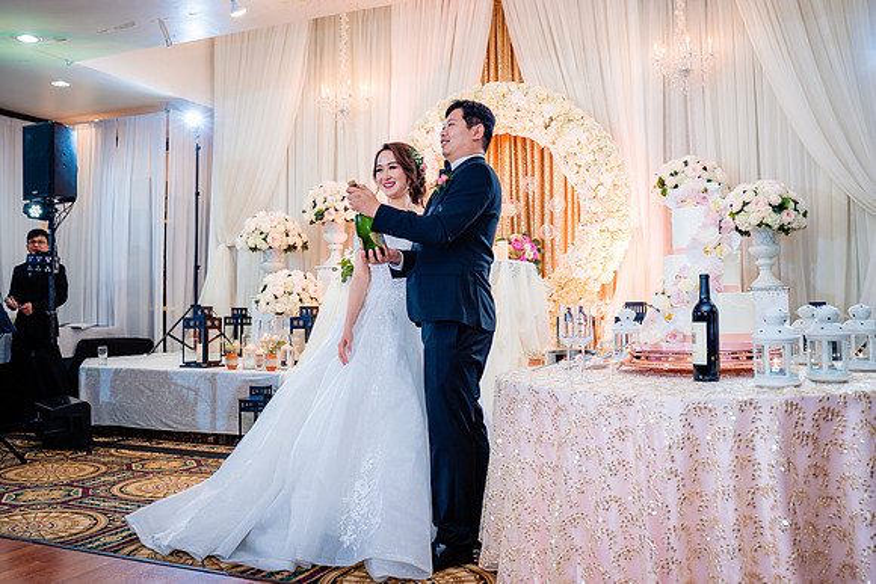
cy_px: 268
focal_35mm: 34
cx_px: 435
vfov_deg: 39.3
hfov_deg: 56.3
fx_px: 818
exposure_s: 1/160
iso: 800
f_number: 3.5
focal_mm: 30
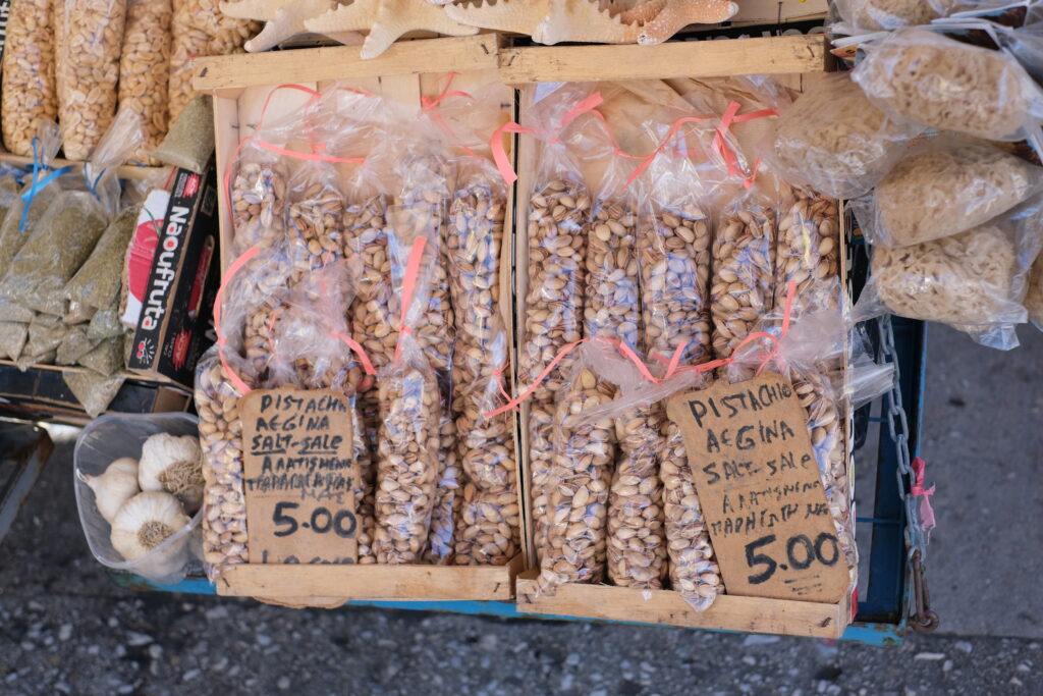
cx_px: 522
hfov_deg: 37.5
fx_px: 1536
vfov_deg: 25.5
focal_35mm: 53
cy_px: 348
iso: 320
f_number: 3.2
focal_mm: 35
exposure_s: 1/450
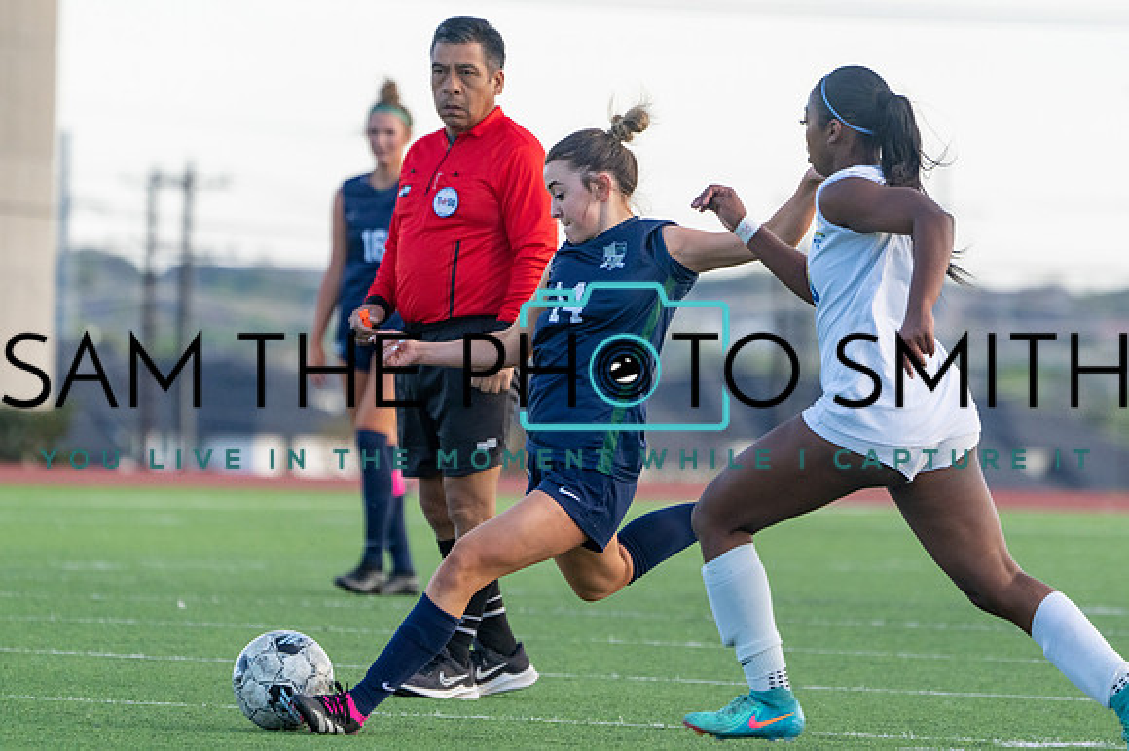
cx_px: 656
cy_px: 313
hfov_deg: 4.5
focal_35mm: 455
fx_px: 14259
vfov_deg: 3.0
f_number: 8
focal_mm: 391
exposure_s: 1/1250
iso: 1250
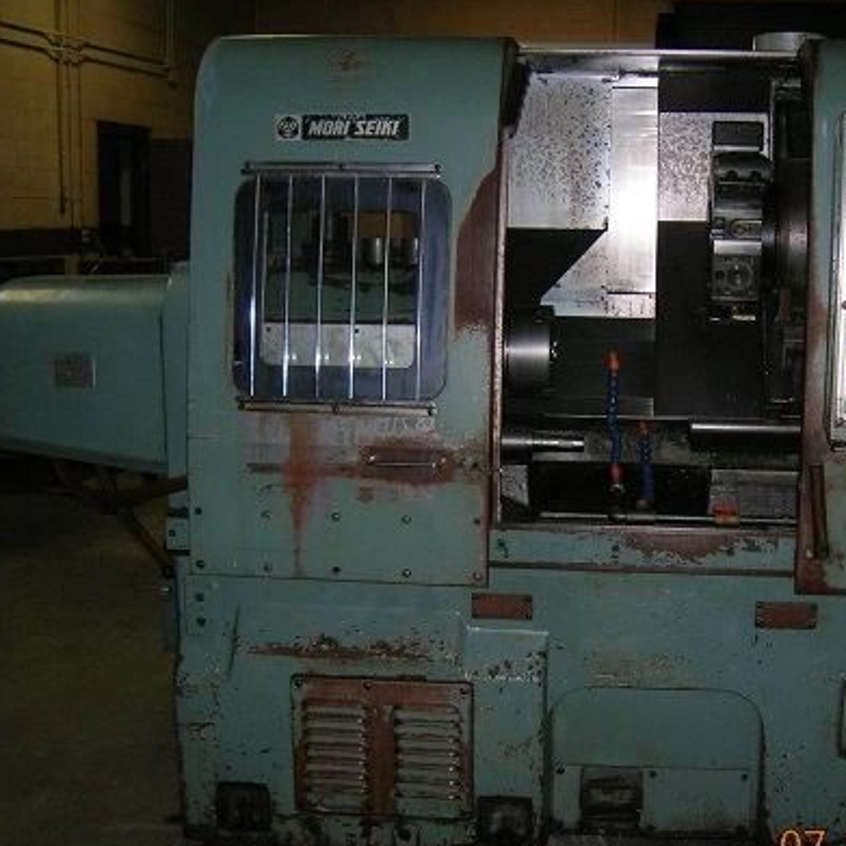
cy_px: 463
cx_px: 593
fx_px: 1272
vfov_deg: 36.8
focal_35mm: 46
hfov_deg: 36.2
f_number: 2.9
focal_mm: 5.7
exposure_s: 1/60.1
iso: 80
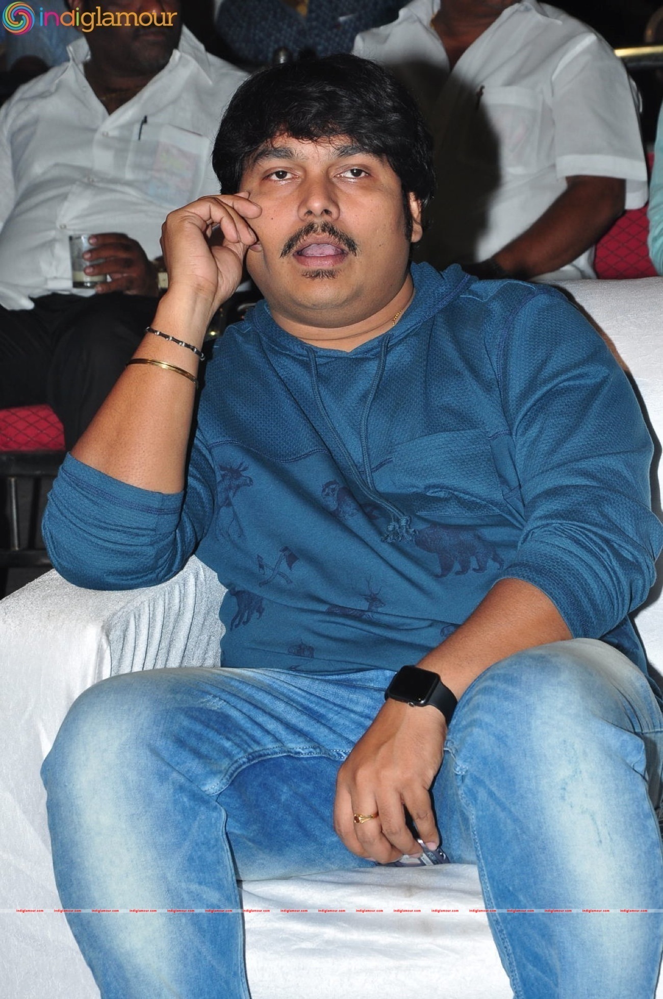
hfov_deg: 10.7
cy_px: 500
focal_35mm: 128
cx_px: 332
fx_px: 3533
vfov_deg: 16.1
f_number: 11
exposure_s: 1/125
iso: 400
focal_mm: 85
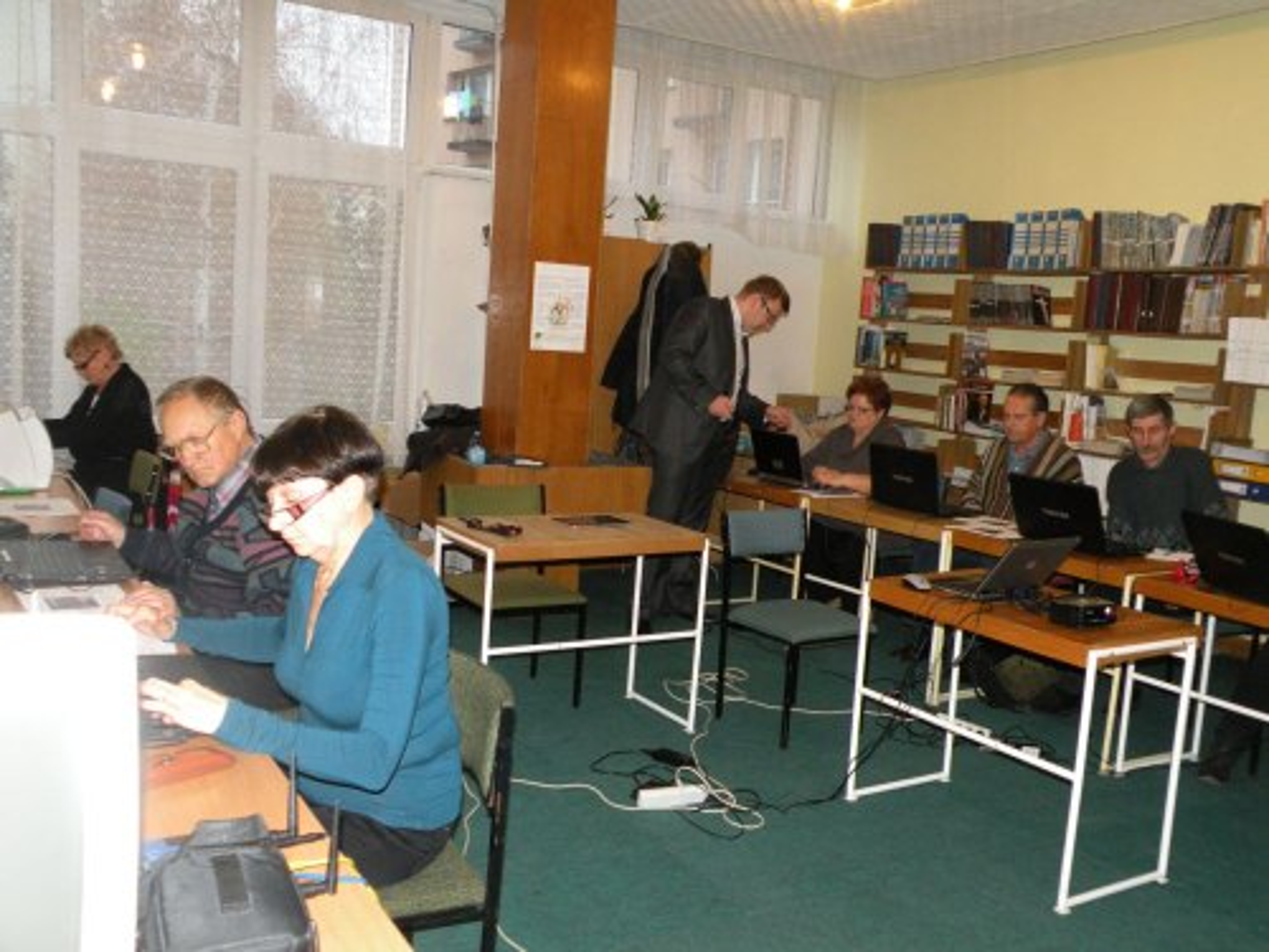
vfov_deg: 42.9
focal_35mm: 33
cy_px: 476
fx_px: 1210
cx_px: 634
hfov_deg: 55.4
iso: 228
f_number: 3.2
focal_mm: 5.8
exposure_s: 1/60
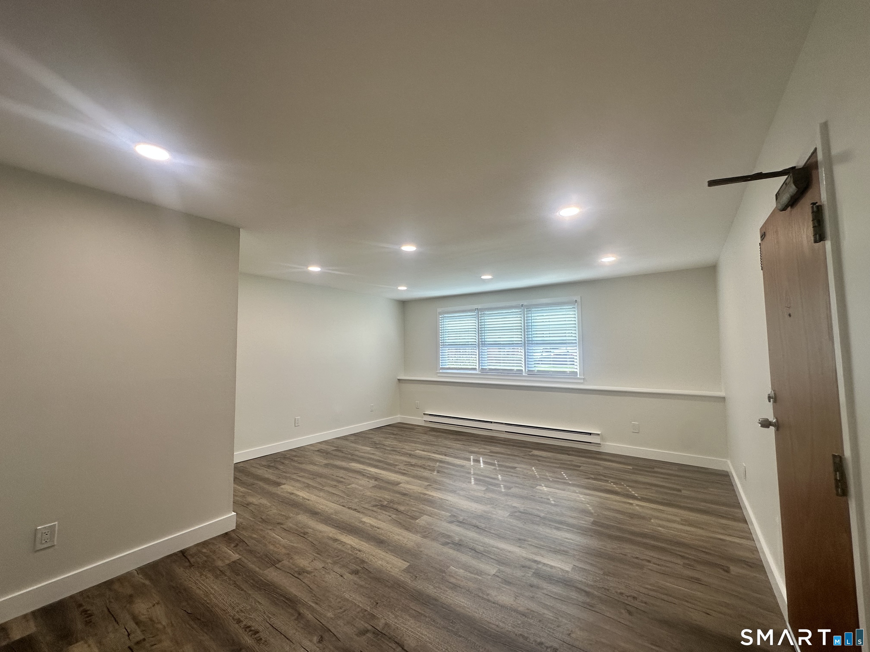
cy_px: 326
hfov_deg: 102.1
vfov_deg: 85.7
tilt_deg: +3.9
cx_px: 435
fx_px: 352
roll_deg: +0.3
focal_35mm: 14
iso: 64
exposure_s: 1/120
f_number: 2.2
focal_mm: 2.22
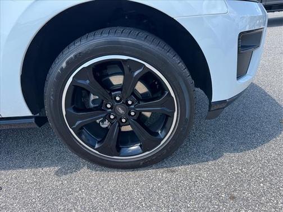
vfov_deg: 56.8
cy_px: 106
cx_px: 142
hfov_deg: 71.6
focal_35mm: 24
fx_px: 196
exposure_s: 1/1193
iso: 80
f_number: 1.78
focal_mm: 6.76
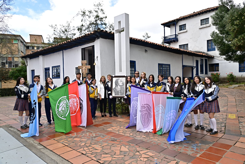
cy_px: 82
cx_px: 122
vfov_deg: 53.1
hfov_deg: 73.7
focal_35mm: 24
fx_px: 163
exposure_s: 1/125
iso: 200
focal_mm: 24
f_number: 6.3
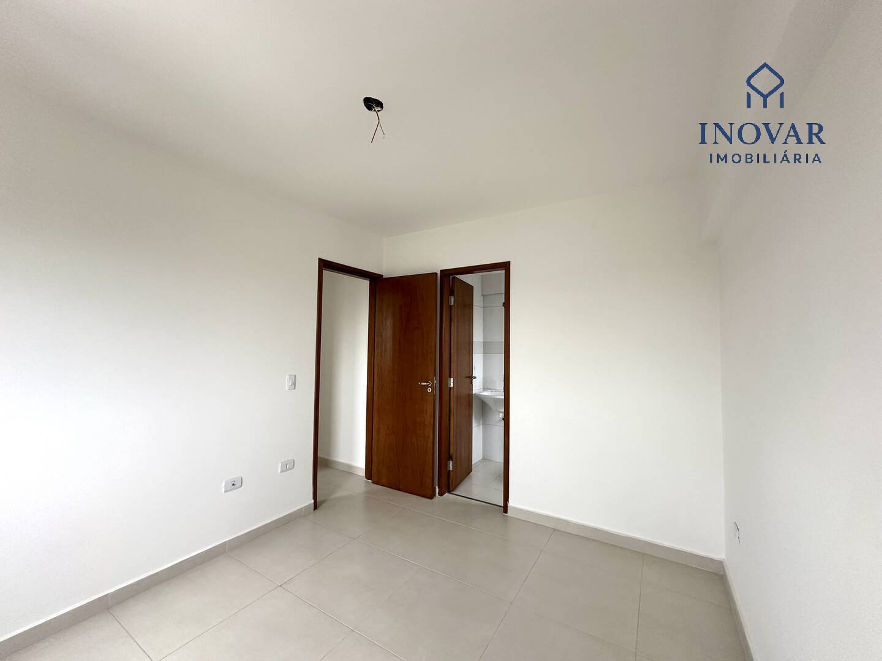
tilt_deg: +2.5
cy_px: 330
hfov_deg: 102.1
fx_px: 357
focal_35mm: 14
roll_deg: -0.9
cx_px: 441
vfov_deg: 85.7
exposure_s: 1/99
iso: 160
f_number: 2.2
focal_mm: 2.22
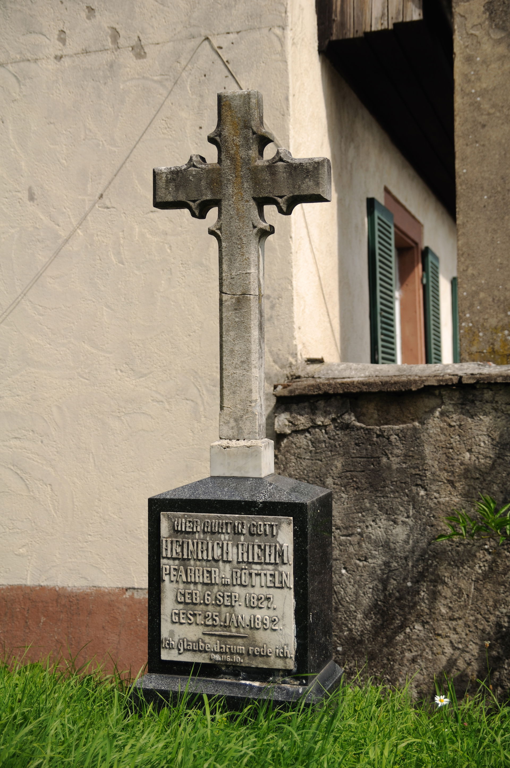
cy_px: 384
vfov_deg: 36.9
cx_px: 255
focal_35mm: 54
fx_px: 1150
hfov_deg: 25.0
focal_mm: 36
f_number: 2.8
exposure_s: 1/2000
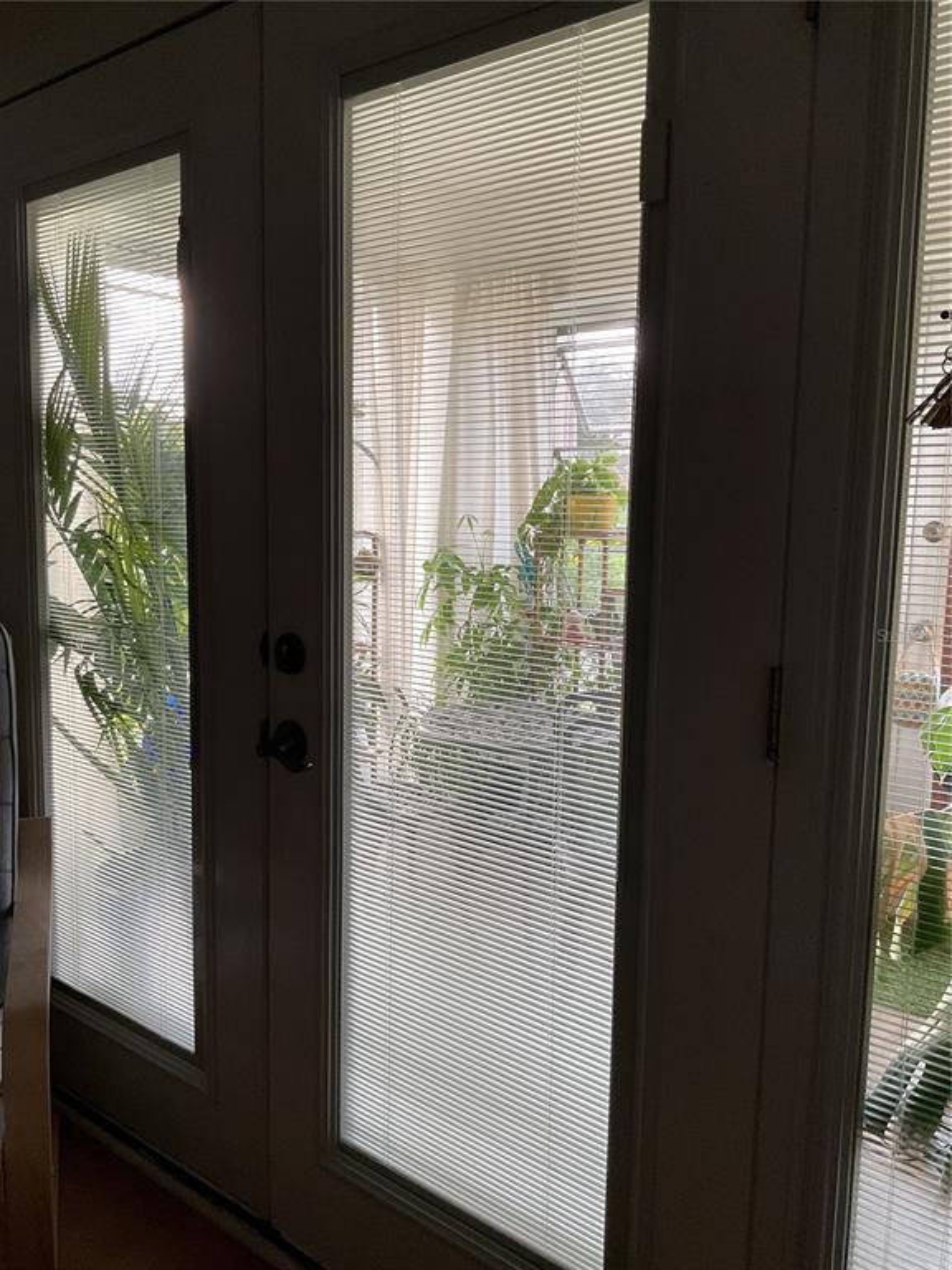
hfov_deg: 48.2
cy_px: 635
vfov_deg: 61.7
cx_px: 476
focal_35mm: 29
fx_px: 1063
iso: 100
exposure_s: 1/60
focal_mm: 3
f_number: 1.8
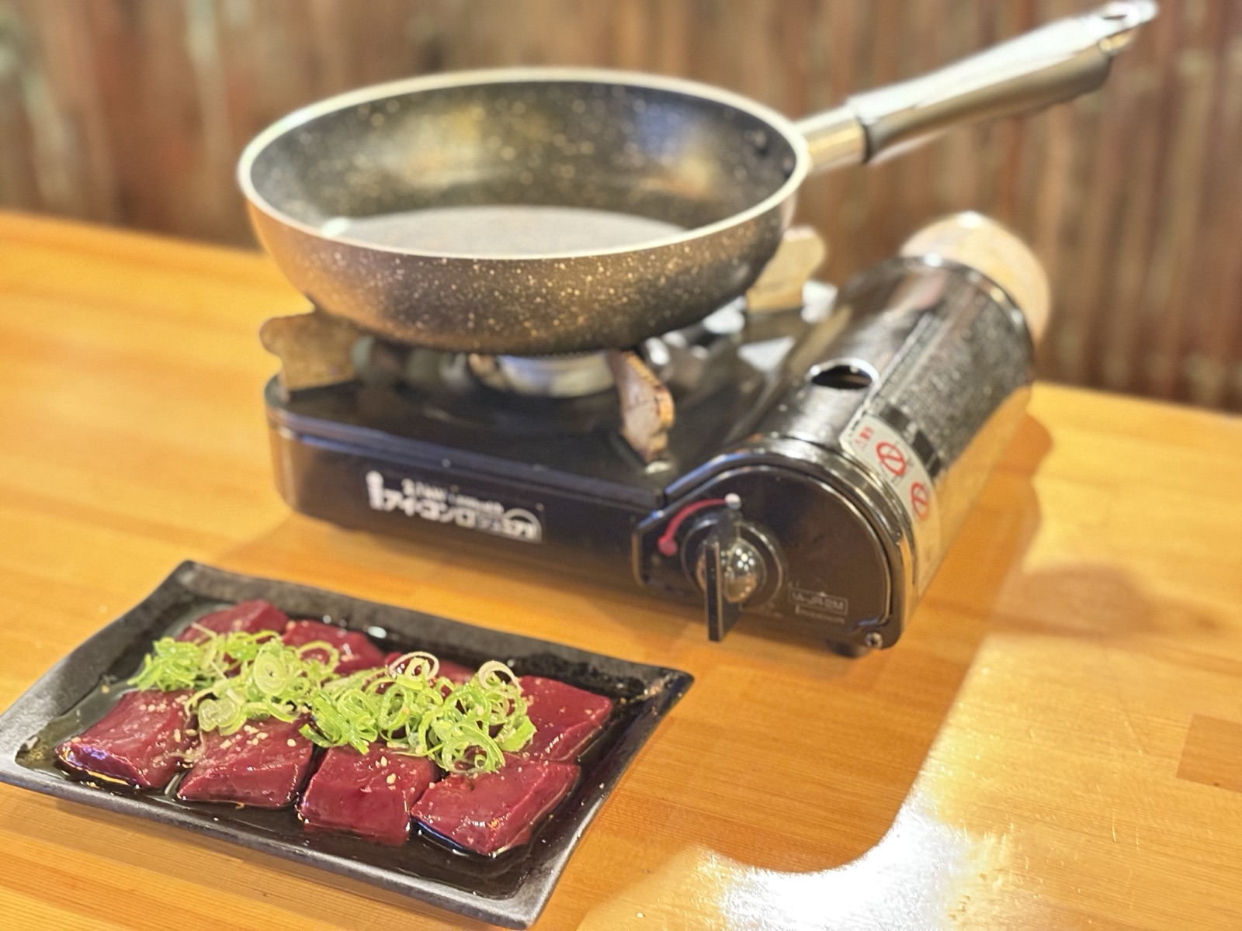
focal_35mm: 52
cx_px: 621
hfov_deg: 36.8
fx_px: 1866
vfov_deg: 28.0
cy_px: 466
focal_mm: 5.96
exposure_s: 1/15
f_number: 1.6
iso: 1250
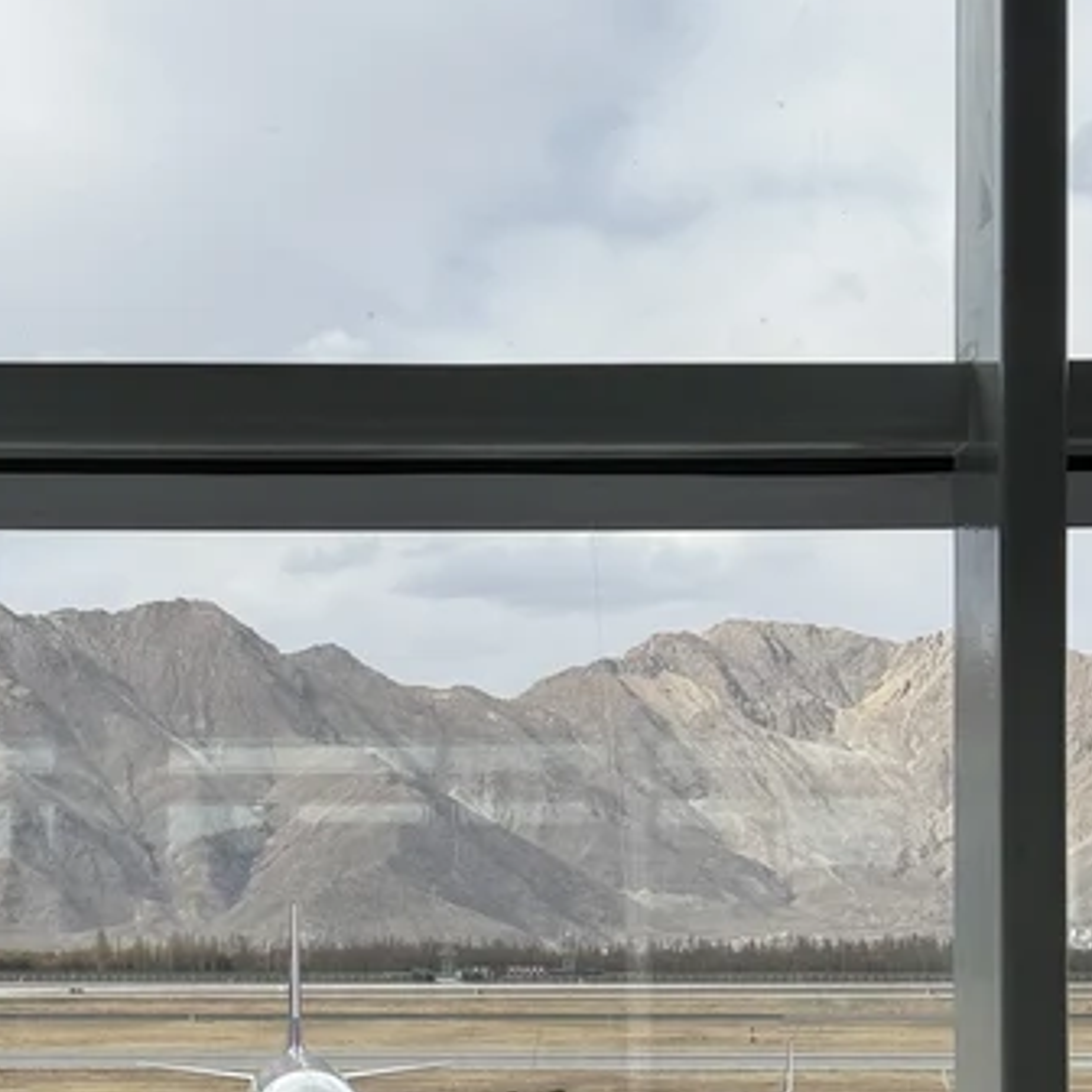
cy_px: 1131
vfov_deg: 17.4
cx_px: 318
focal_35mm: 97
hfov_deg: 17.9
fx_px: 3462
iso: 100
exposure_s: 1/1456
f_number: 1.78
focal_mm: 6.76
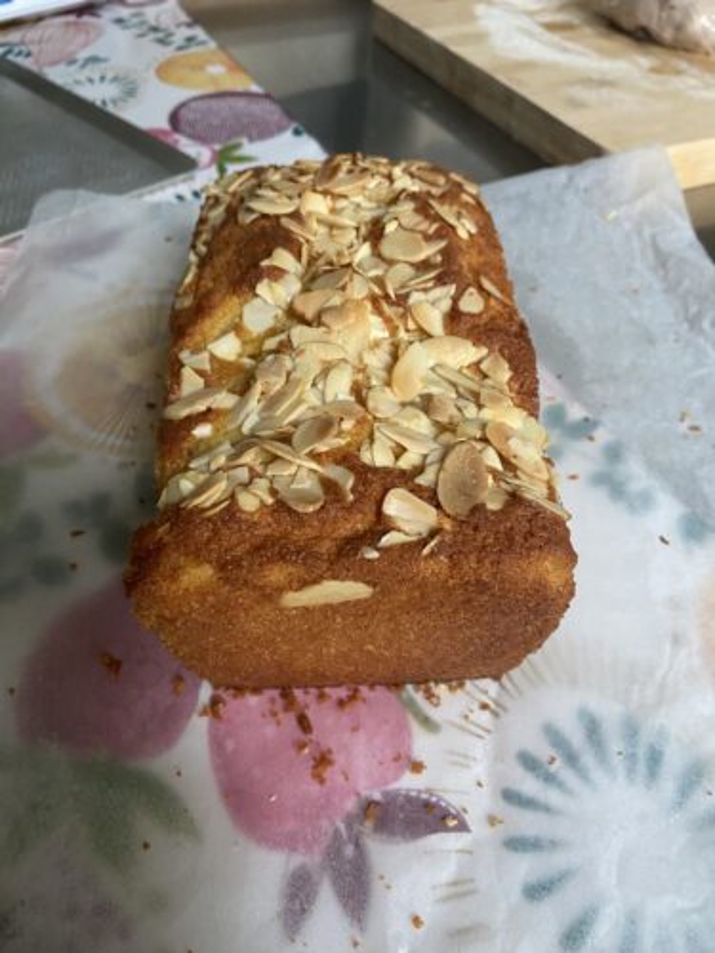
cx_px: 358
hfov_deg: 53.1
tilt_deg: -44.6
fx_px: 716
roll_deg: +2.6
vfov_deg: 67.3
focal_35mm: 26
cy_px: 476
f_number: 1.8
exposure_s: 1/60
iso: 250
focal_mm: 4.25
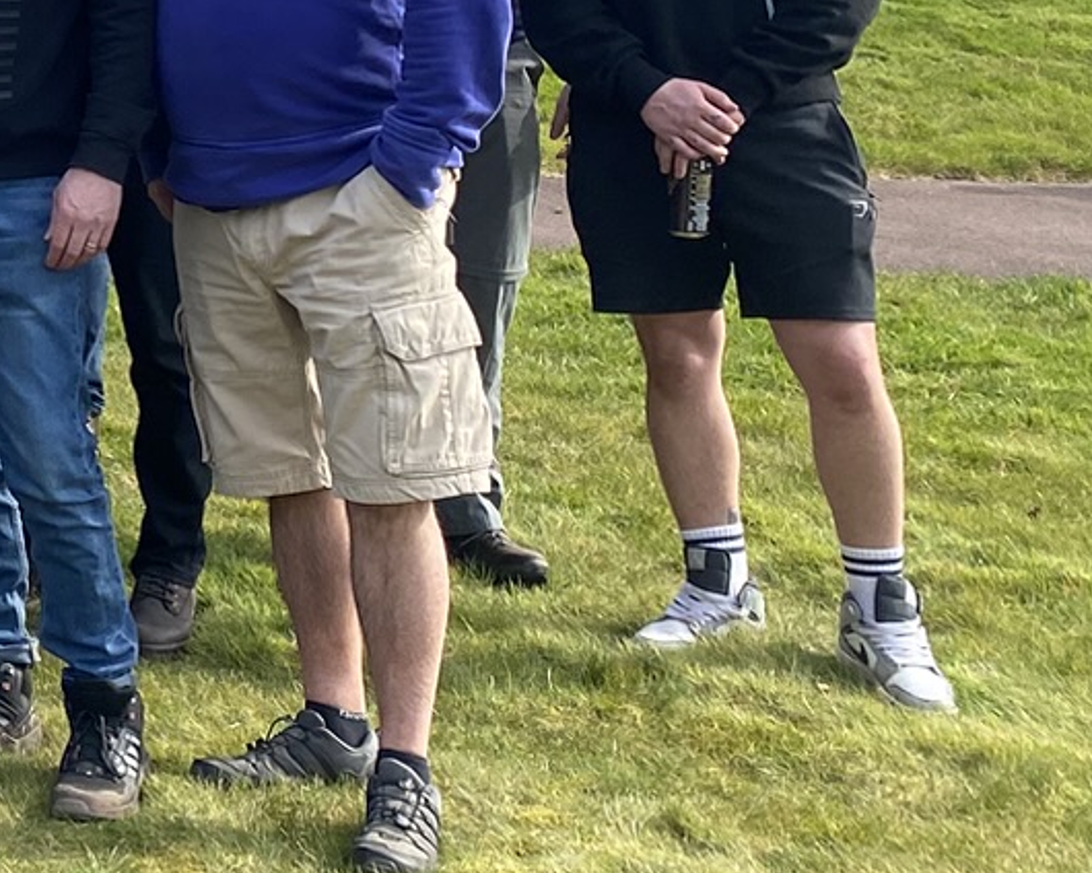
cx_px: -783
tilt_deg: -1.0
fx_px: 3167
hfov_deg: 16.7
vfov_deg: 15.3
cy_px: -86
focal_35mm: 98
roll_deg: +2.2
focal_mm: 4.25
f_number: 1.8
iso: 32
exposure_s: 1/1362
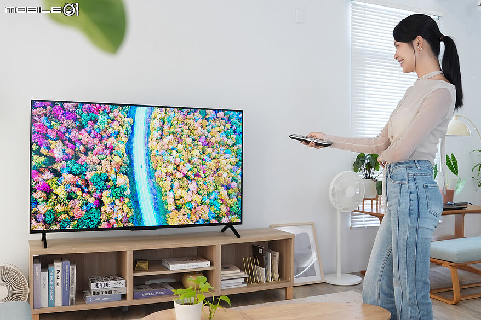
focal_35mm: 36
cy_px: 160
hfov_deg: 53.1
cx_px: 240
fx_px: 481
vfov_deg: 36.9
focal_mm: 24
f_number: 2.8
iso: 400
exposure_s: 1/125
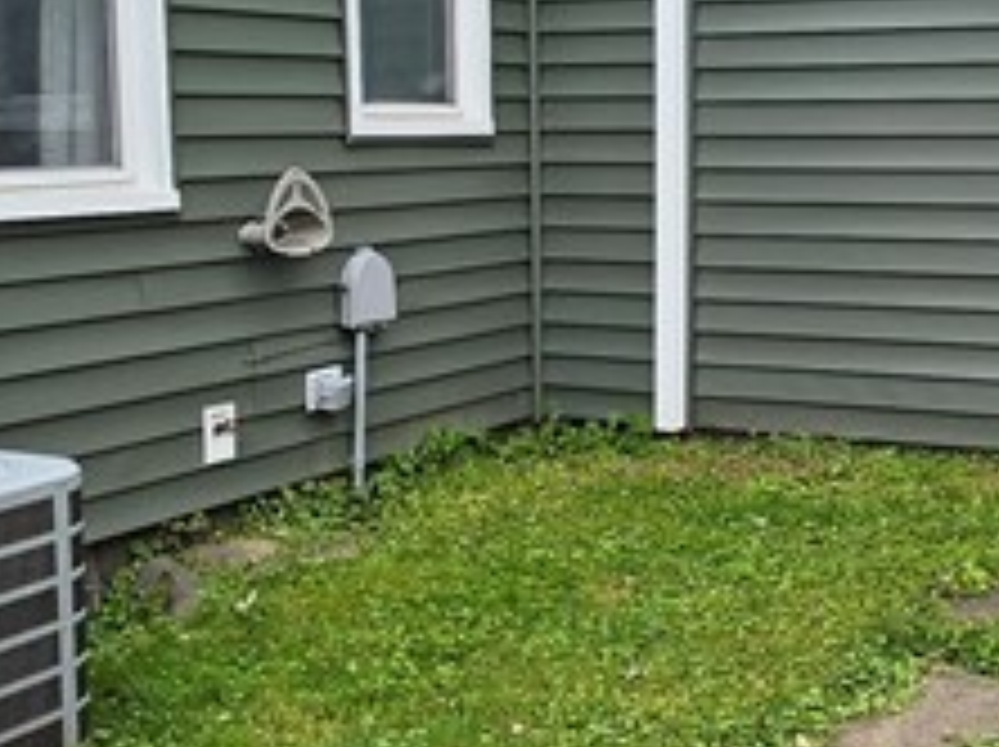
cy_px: 342
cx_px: 680
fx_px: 1730
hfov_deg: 31.9
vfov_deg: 24.4
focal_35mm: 60
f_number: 1.9
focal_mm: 2.2
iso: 32
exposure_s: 1/479
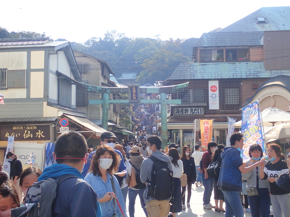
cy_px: 108
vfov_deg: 29.7
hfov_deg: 38.9
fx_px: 411
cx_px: 145
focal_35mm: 49
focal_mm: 8.99
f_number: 4.5
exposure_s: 1/320
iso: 100
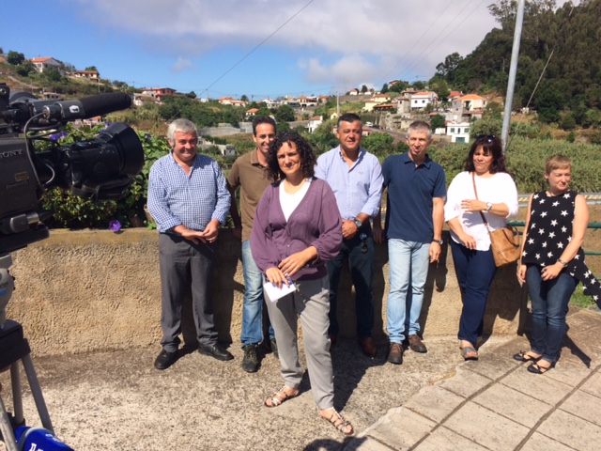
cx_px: 300
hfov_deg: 61.7
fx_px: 503
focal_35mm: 29
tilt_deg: -12.3
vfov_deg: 48.2
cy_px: 226
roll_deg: -1.5
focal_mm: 4.15
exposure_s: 1/2283
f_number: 2.2
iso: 32
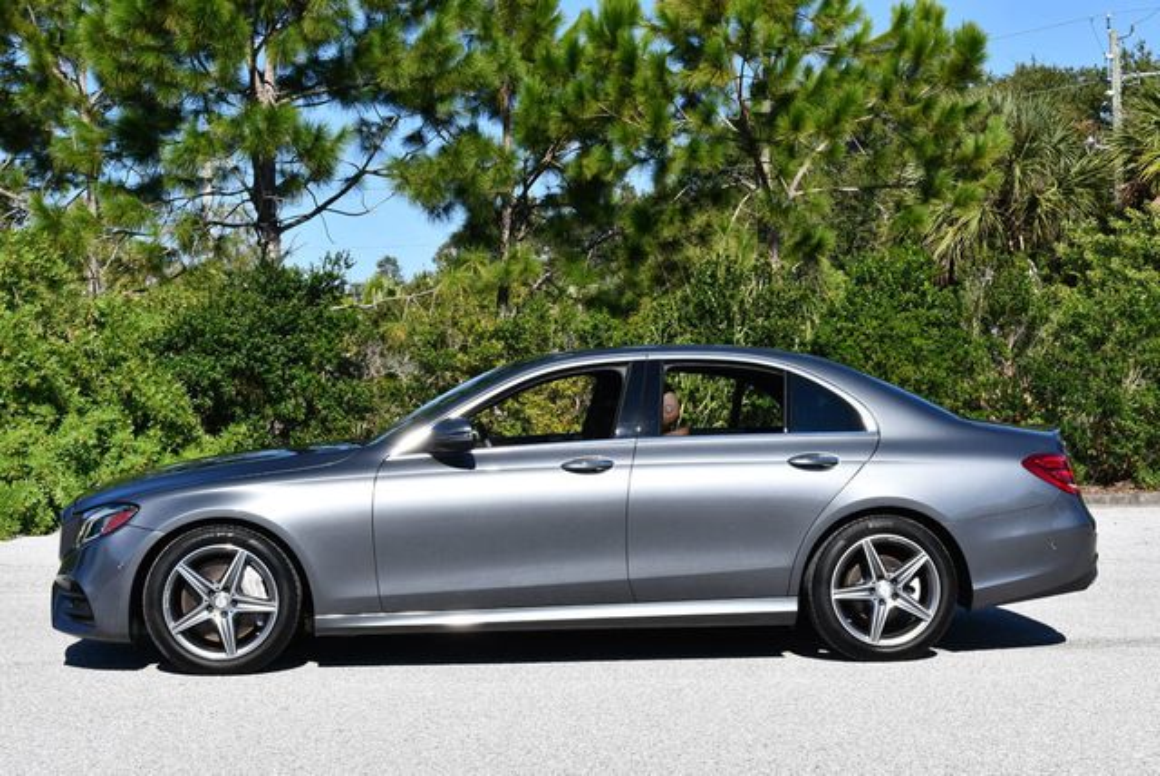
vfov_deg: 22.7
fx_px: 1935
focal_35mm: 60
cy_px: 388
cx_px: 580
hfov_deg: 33.4
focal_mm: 30
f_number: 8
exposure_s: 1/250
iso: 110
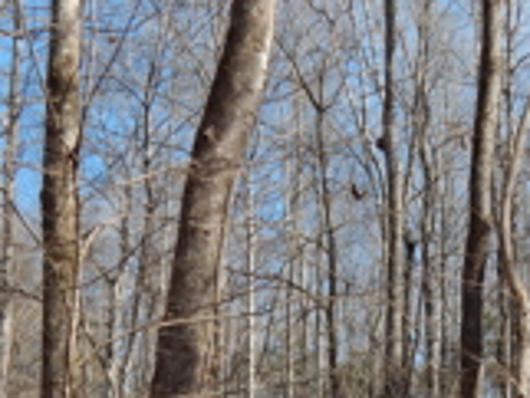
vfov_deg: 18.3
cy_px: 467
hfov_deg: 25.0
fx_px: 1180
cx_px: 402
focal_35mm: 77
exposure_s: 1/1000
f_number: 3.2
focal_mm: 5.6
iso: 200
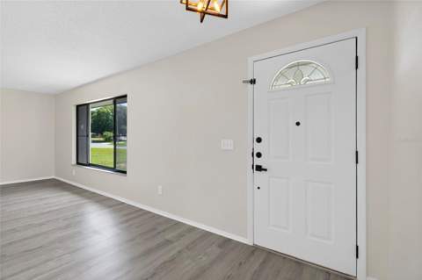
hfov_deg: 100.4
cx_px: 211
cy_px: 140
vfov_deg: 77.2
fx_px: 176
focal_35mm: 15
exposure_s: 1/60
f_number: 8
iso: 400
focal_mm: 10
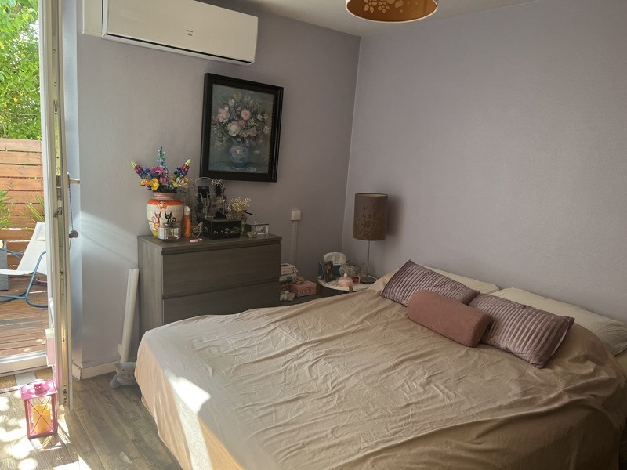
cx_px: 314
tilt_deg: -10.7
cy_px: 235
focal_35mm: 26
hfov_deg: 67.3
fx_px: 471
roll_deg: -4.1
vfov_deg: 53.1
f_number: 1.6
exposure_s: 1/112
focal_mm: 5.1
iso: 125
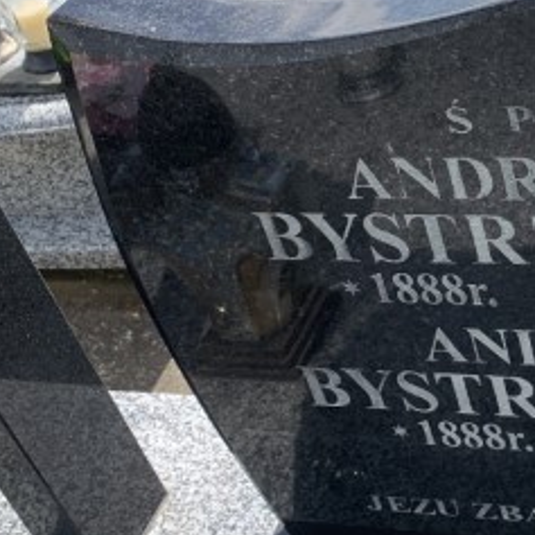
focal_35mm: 62
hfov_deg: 25.8
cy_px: 108
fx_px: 1084
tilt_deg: -36.3
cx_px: 578
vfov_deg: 27.2
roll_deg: +11.6
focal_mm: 4.25
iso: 25
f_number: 1.8
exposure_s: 1/1718
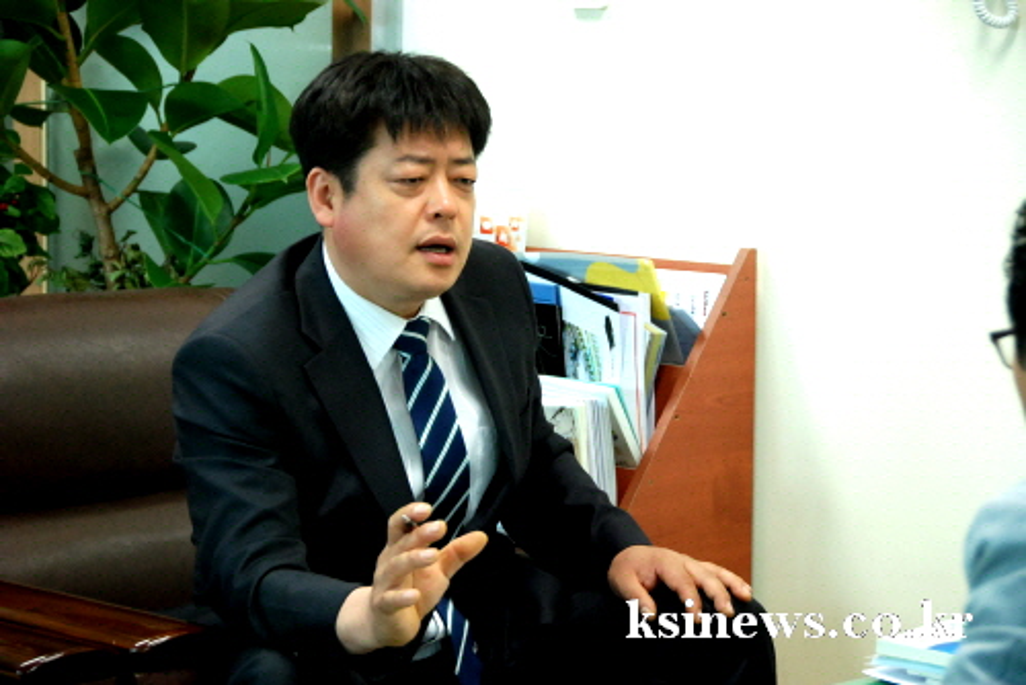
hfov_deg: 19.4
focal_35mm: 105
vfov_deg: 13.1
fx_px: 2994
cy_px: 342
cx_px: 513
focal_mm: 70
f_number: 5
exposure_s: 1/40
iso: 800
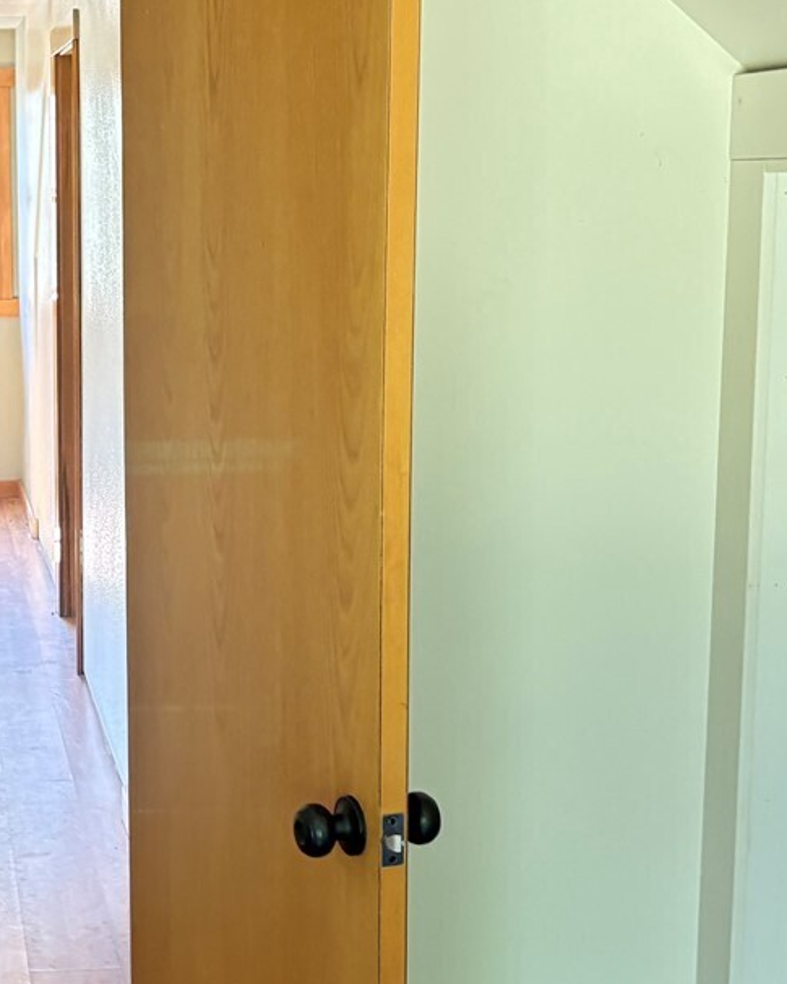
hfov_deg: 22.1
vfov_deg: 28.3
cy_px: 502
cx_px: 34
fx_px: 1950
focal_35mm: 67
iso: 320
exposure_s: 1/60
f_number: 1.6
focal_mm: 5.96
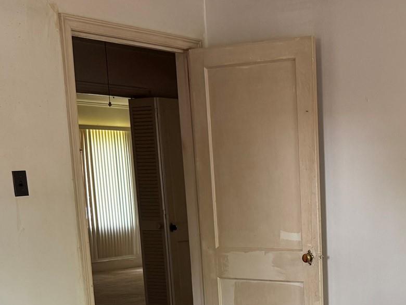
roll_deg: +0.8
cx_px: 358
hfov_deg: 29.6
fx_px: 739
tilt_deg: -11.1
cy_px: 321
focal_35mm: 63
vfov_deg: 22.2
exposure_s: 1/89
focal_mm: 6.76
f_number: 1.78
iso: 200
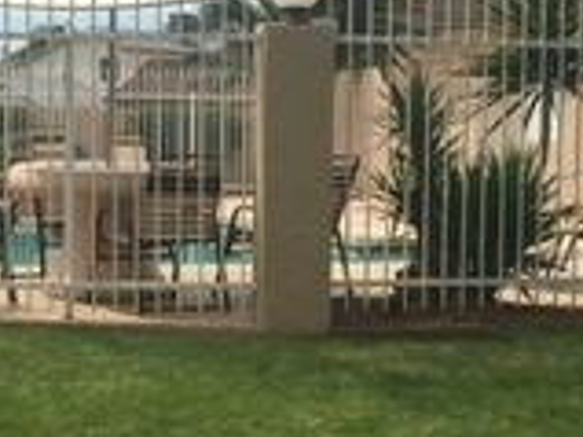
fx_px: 1969
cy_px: 297
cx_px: 315
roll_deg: -1.9
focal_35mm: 117
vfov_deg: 12.6
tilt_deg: -4.2
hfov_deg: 16.8
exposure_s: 1/2404
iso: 25
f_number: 2.2
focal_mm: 4.15
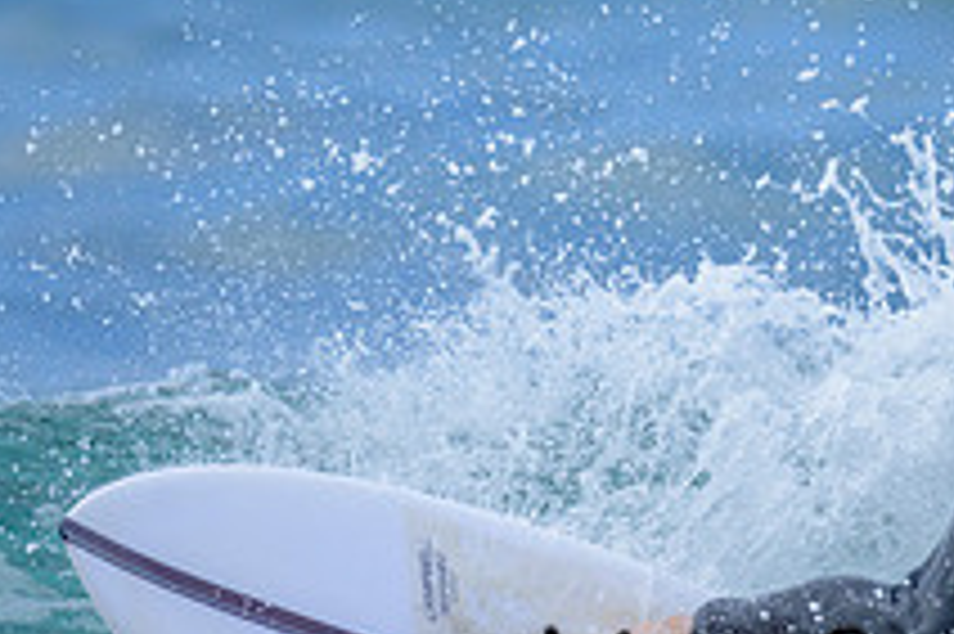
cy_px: 659
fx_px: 58015
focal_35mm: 2191
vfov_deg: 0.6
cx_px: 1008
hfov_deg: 0.9
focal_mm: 800
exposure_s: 1/2000
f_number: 6.3
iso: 500
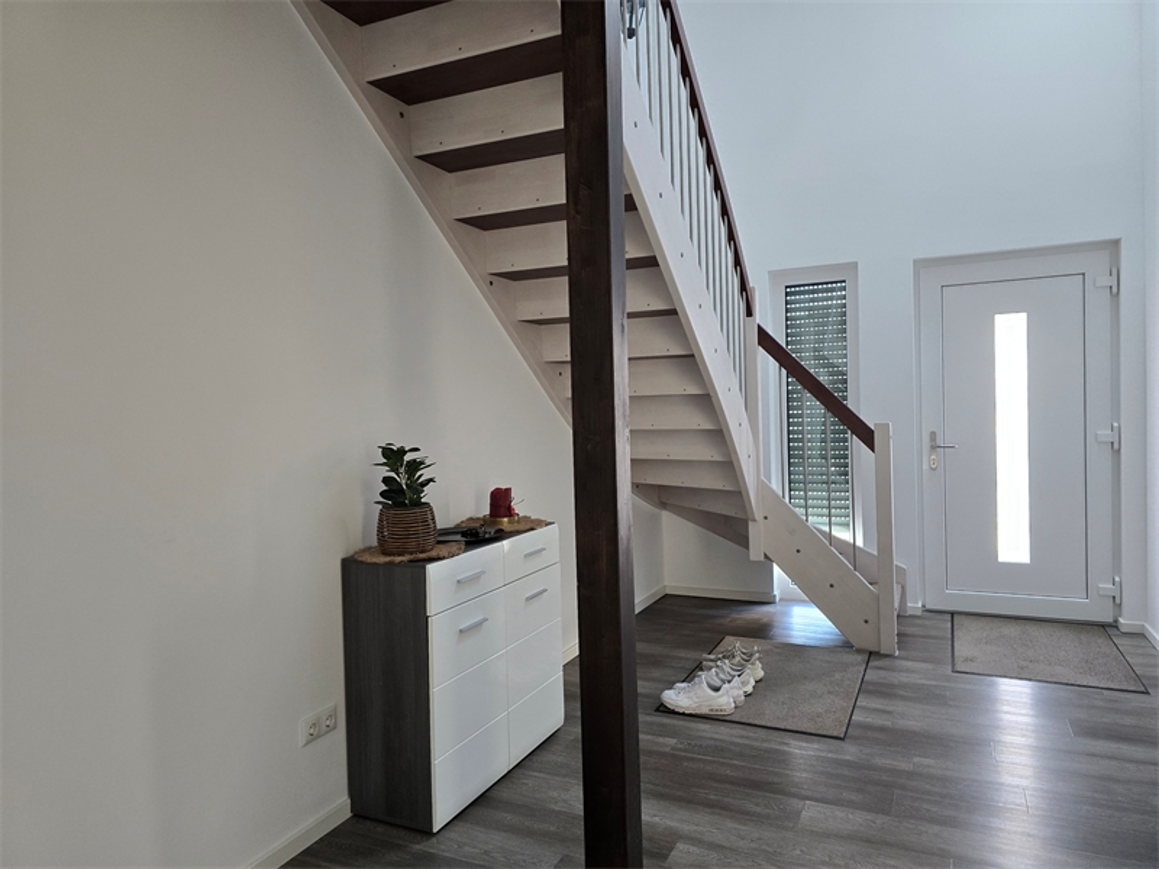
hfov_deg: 73.9
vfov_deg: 58.9
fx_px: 770
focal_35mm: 23
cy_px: 434
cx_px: 580
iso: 250
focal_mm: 6.3
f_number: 1.7
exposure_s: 1/120
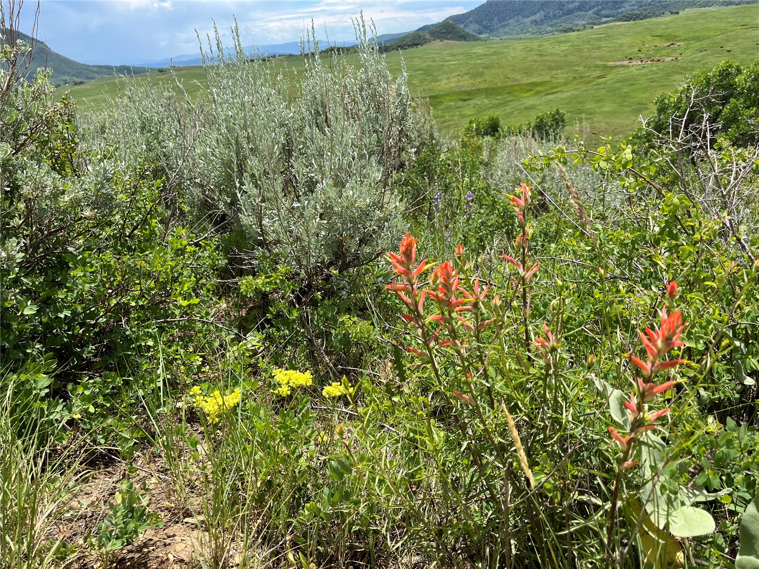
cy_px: 284
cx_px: 380
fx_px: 570
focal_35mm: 26
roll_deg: +7.5
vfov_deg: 53.1
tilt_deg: -23.2
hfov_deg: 67.3
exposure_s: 1/2222
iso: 50
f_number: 1.6
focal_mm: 5.1
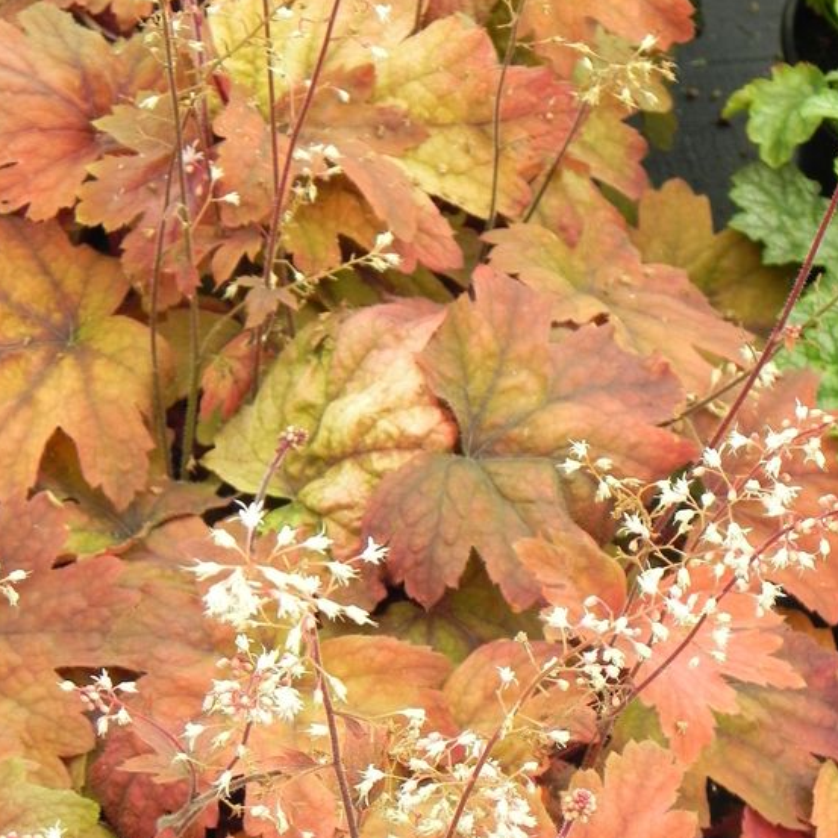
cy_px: 546
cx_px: 389
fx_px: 4519
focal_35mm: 165
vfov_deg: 10.6
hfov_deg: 10.6
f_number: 5
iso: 160
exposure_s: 1/50
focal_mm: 23
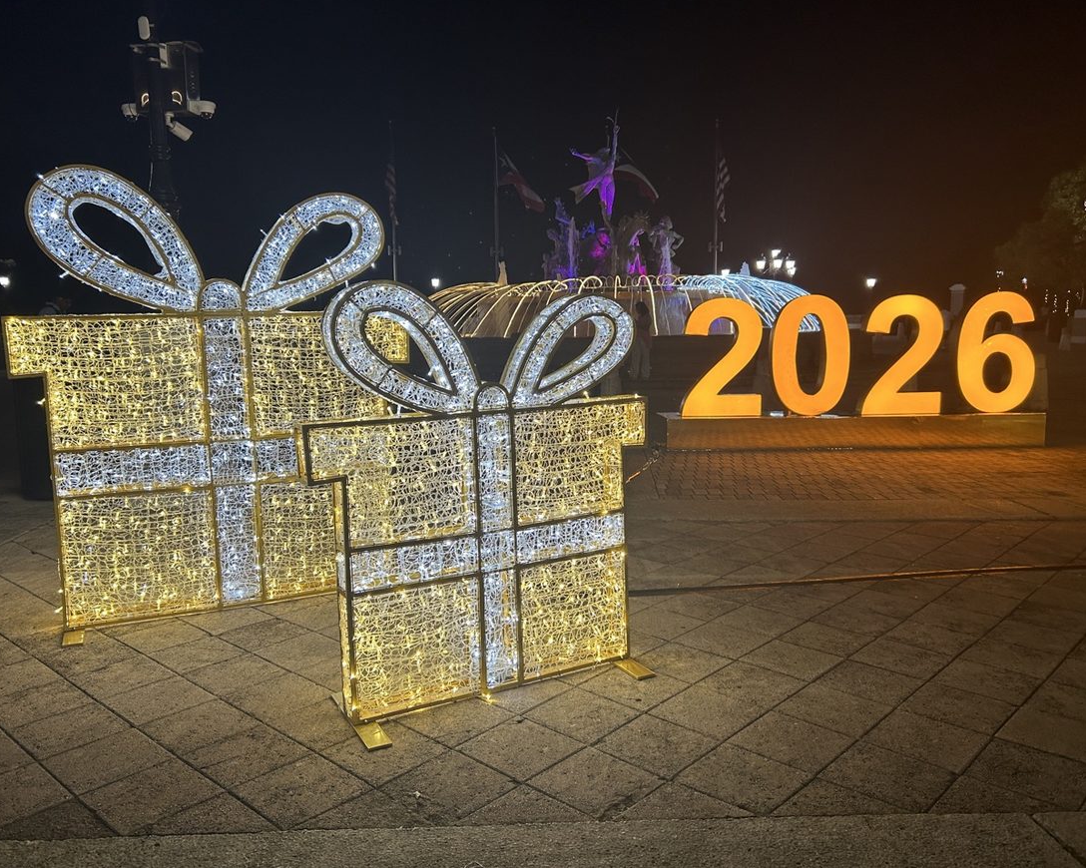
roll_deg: -0.6
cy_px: 442
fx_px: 900
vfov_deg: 51.5
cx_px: 508
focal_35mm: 28
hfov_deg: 62.2
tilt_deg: -7.2
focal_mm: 5.7
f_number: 1.5
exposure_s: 1/120
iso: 100
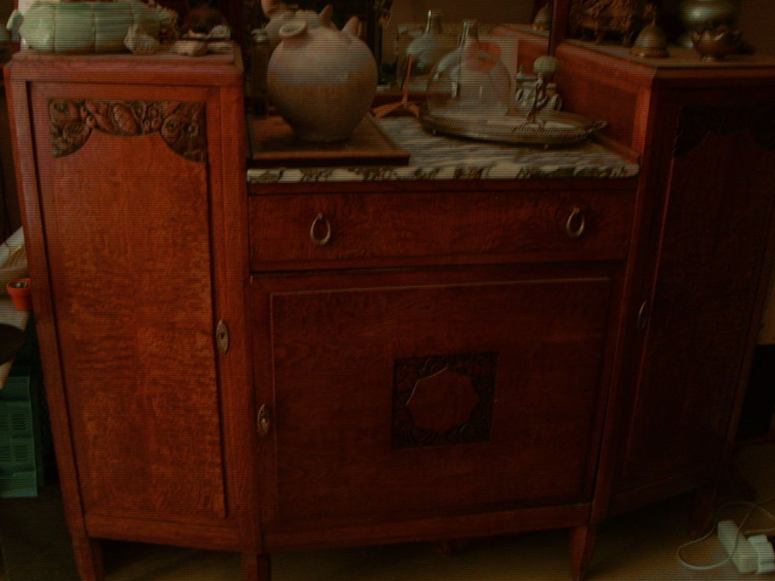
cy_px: 296
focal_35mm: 36
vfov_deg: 39.7
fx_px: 806
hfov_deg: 51.4
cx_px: 383
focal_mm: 5.8
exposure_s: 1/45
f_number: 2.8
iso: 100
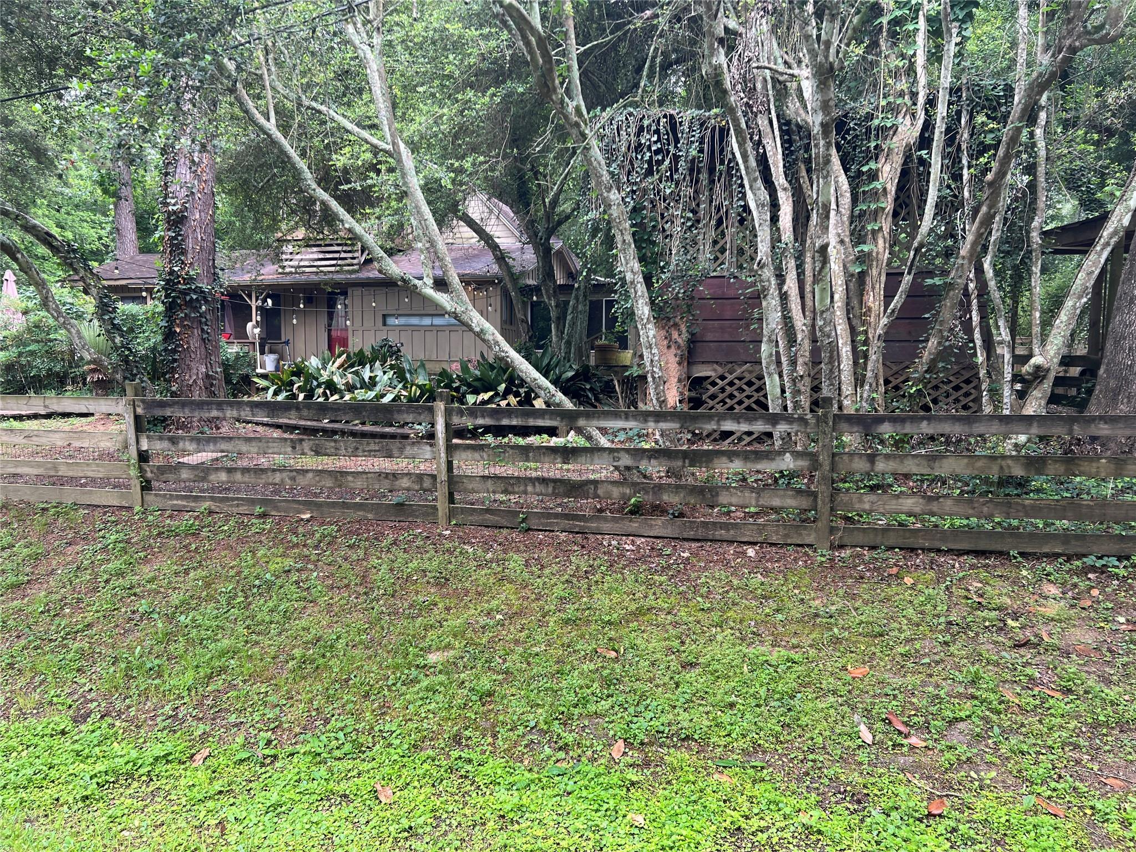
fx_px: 853
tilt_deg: -3.7
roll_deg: +0.9
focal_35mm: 26
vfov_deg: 53.1
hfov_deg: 67.3
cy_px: 426
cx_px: 568
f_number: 1.5
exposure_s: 1/121
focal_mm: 5.7
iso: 50
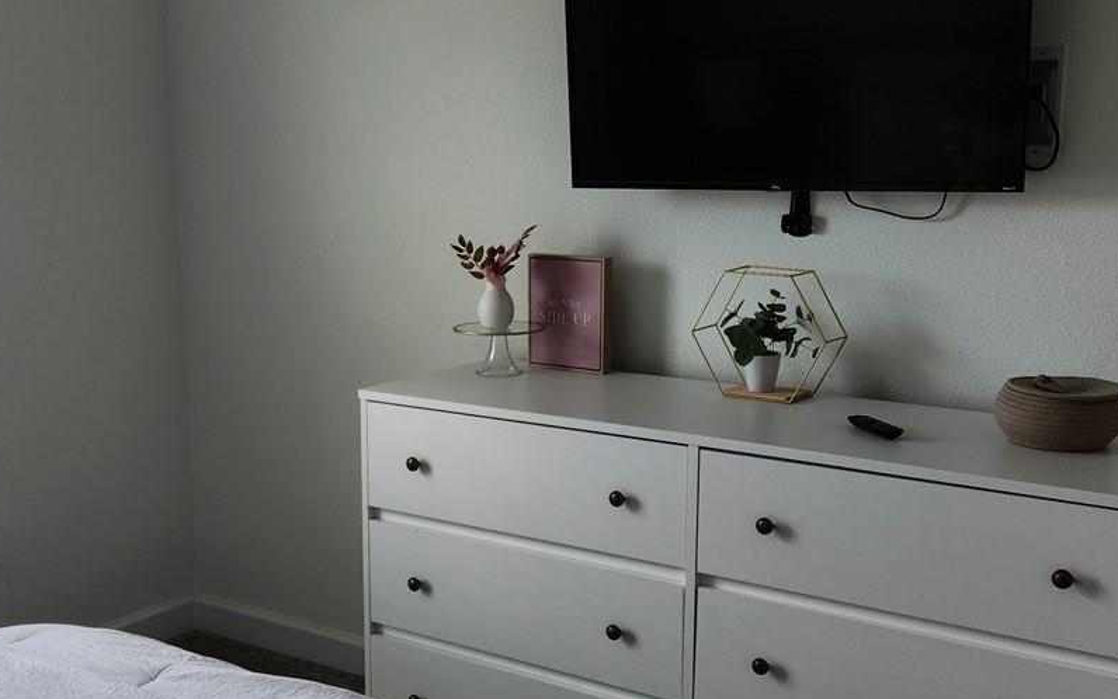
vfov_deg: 26.3
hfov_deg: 40.6
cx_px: 385
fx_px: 1493
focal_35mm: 49
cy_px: 414
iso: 64
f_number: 1.8
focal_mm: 5.4
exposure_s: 1/180
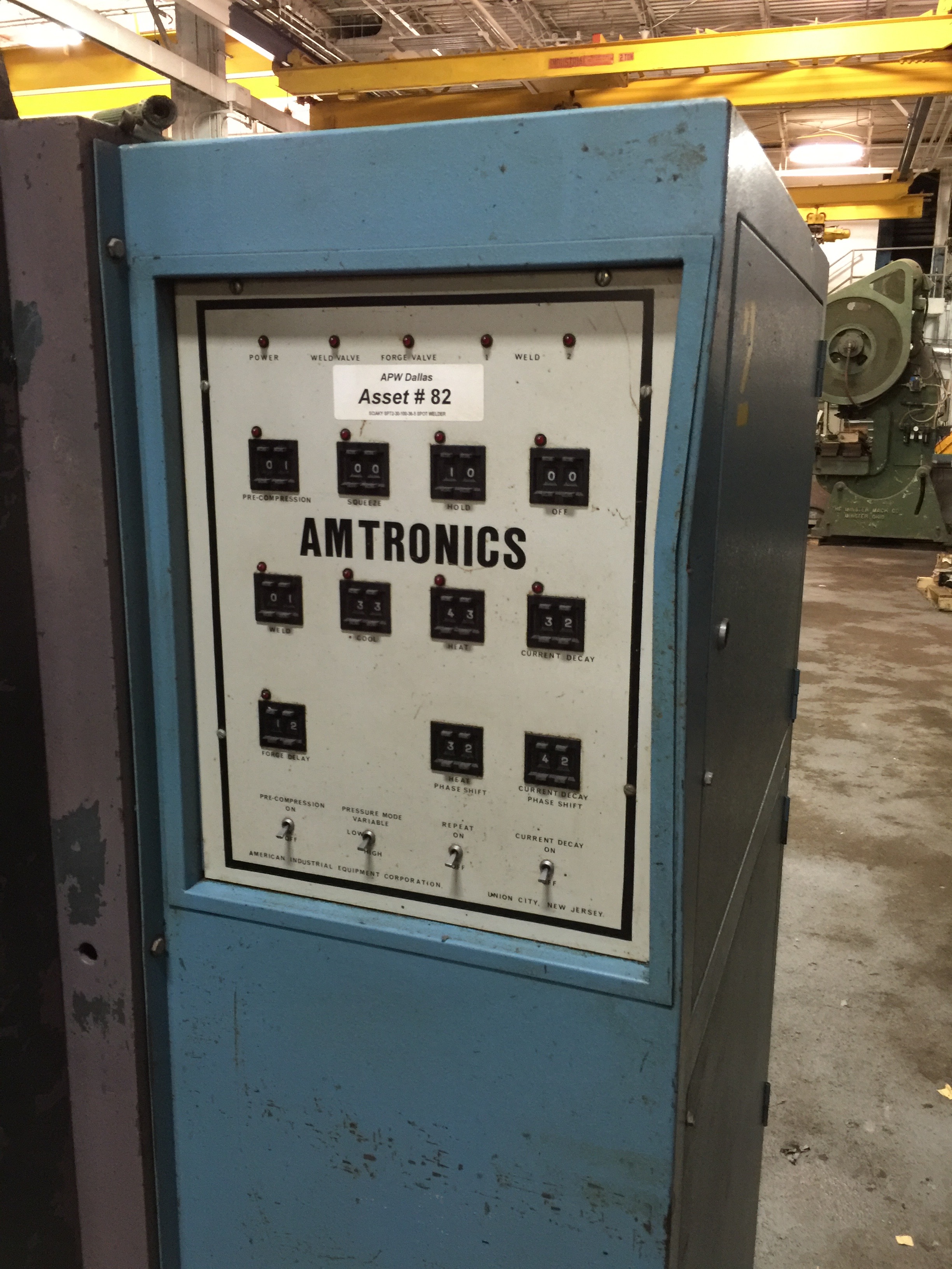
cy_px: 634
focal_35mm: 29
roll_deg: -0.8
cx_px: 476
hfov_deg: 48.2
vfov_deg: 61.7
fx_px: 1063
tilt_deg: -11.3
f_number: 2.2
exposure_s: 1/10
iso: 125
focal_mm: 4.15
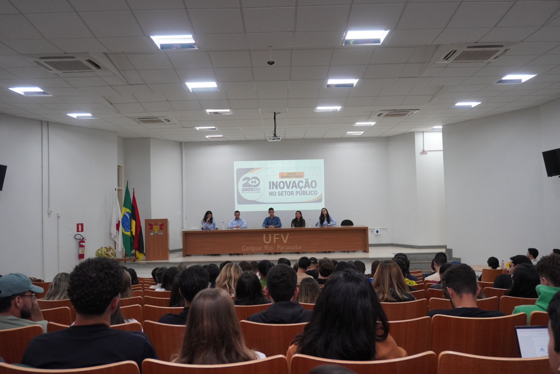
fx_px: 537
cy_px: 187
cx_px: 280
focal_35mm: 34
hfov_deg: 55.1
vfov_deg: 38.4
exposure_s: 1/160
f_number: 4
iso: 1000
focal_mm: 23
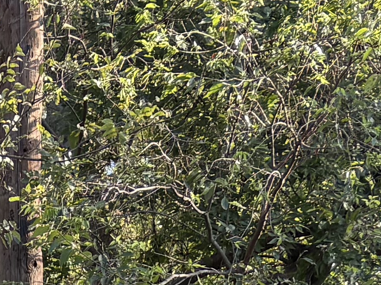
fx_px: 1805
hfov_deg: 10.0
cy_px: 702
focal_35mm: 164
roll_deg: +3.0
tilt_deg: -7.1
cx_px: -641
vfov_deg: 8.3
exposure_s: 1/373
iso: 64
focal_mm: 5.96
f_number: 1.6
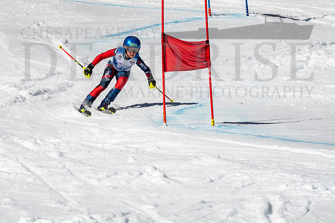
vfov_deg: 1.7
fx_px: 7524
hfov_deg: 2.6
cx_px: 109
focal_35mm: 808
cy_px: 91
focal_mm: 400
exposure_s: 1/2000
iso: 200
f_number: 8
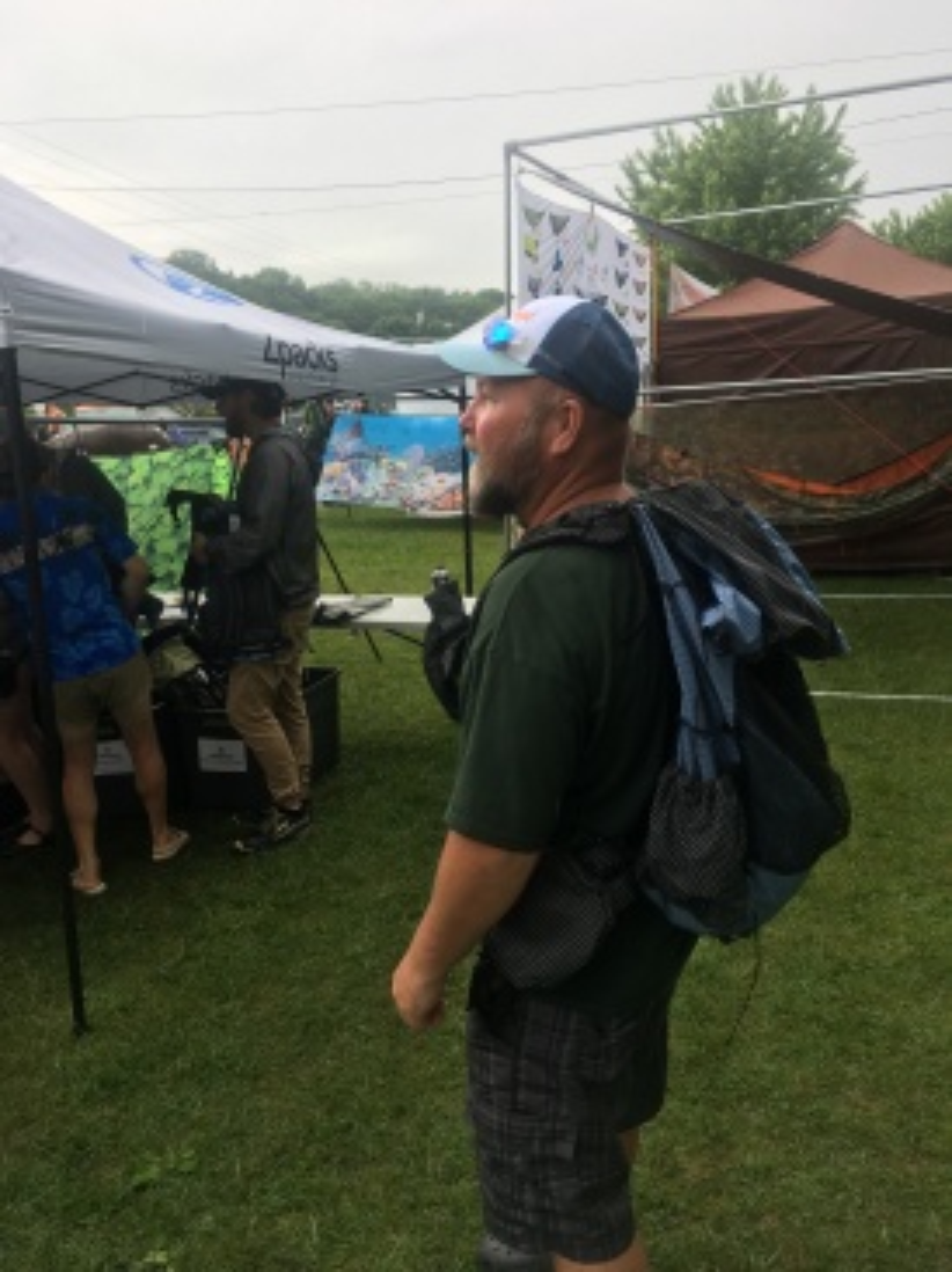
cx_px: 476
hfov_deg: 48.2
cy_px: 636
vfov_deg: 61.7
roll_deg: +2.5
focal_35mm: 29
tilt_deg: -13.5
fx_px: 1065
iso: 25
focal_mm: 4.15
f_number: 2.2
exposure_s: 1/390
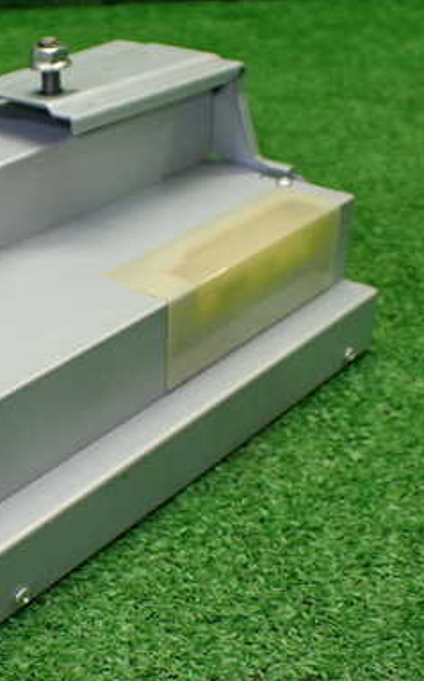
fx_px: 927
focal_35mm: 50
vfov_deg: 40.3
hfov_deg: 24.8
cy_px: 355
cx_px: 23
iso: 320
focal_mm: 5.4
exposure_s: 1/125
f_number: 2.3
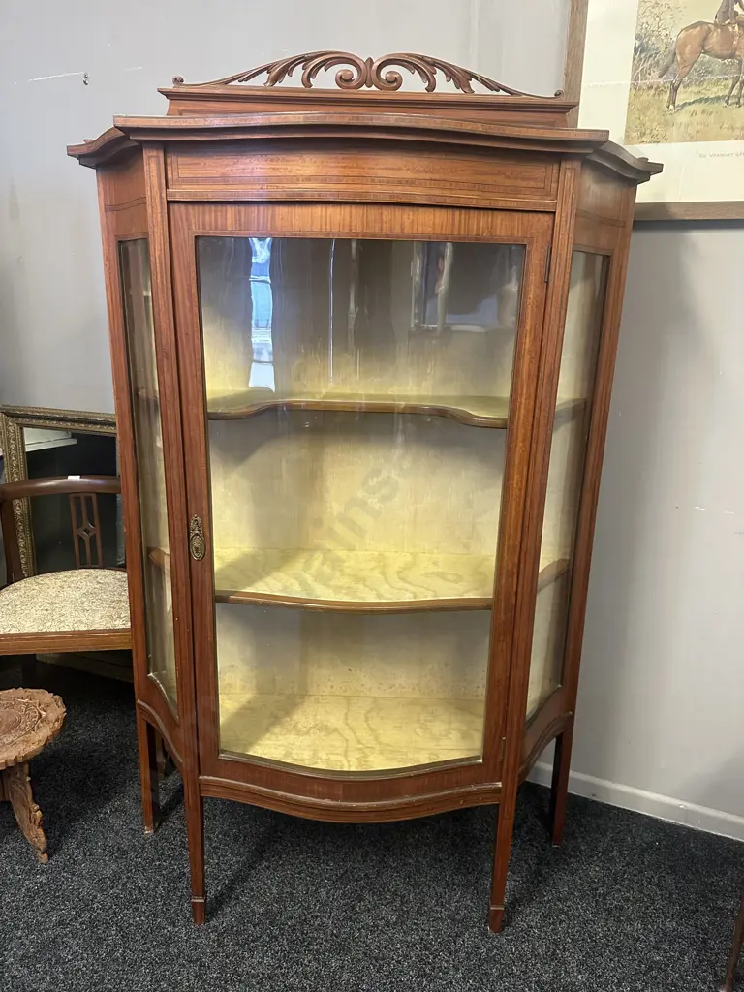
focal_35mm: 24
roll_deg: -2.8
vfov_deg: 71.6
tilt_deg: -16.3
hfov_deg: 56.8
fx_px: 688
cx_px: 372
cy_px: 496
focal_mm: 6.86
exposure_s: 1/50
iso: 500
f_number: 1.78
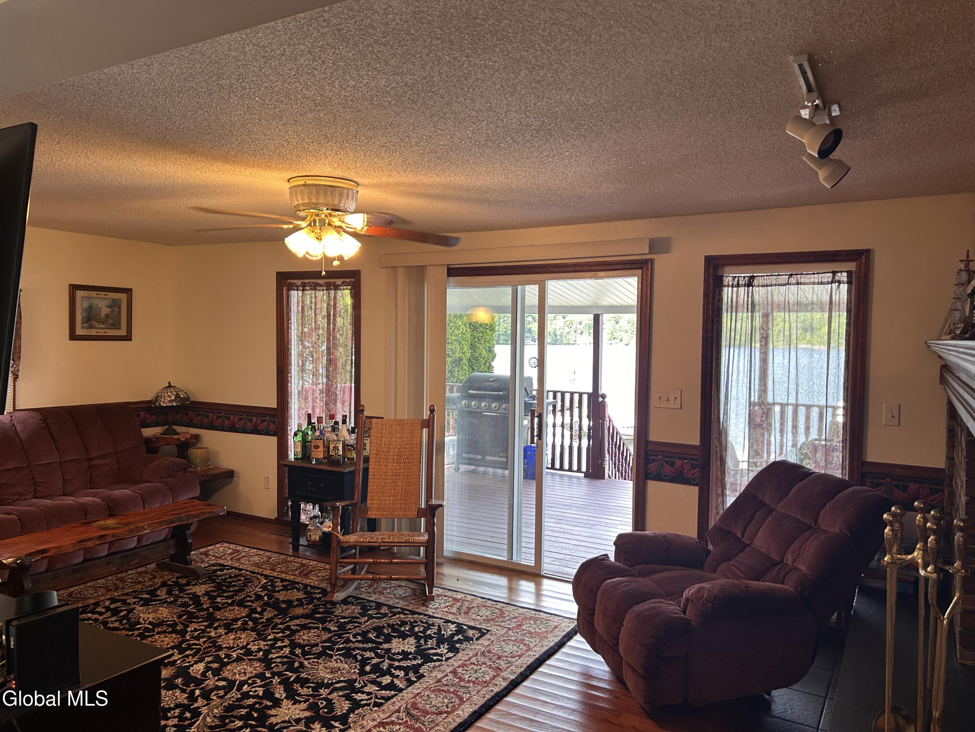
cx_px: 488
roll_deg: -0.7
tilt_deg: -2.9
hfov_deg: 67.3
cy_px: 366
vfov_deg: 53.1
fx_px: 732
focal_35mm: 26
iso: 125
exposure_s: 1/120
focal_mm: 5.7
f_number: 1.5
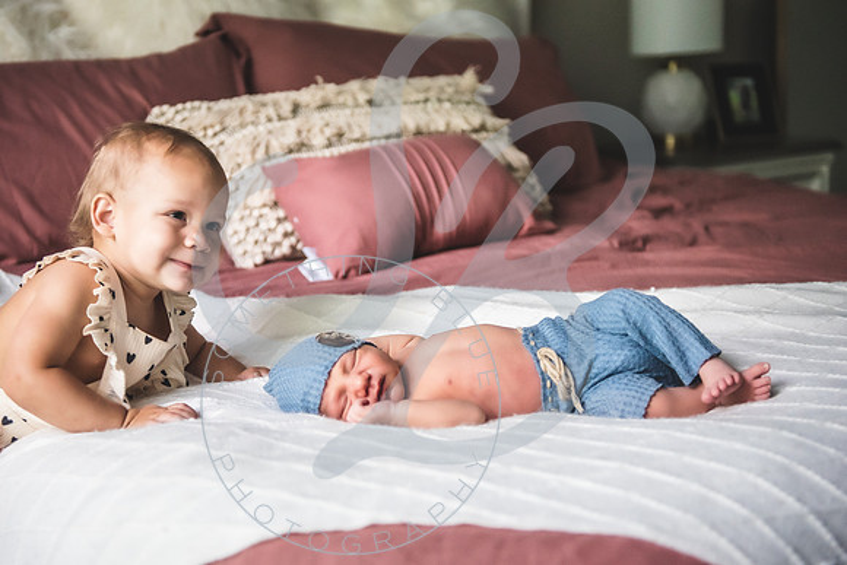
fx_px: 1313
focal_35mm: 56
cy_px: 282
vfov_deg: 24.3
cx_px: 374
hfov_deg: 35.7
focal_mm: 50
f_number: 2.8
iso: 1600
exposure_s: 1/125
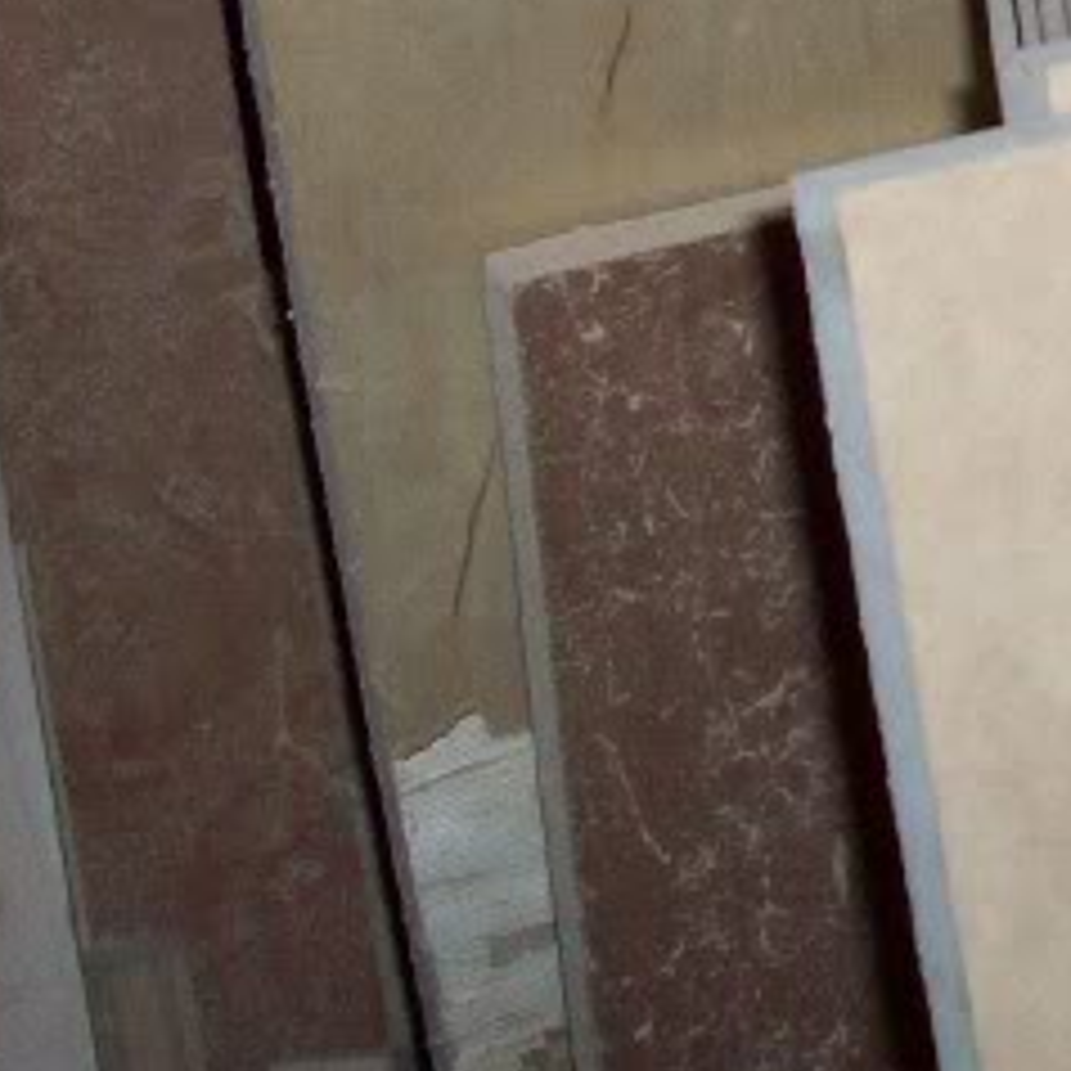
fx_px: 3850
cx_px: 1660
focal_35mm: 110
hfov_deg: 14.6
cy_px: 22
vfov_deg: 15.6
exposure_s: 1/64
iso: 200
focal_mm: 6.2
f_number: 2.8
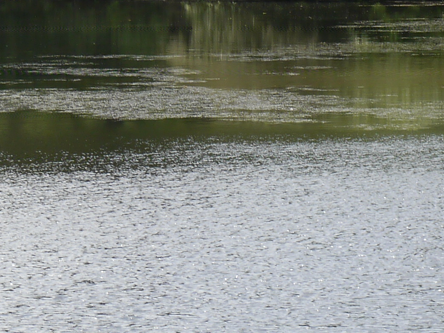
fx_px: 4736
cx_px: 337
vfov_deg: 4.0
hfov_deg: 5.4
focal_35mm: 369
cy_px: -38
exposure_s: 1/250
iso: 160
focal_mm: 42
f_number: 8
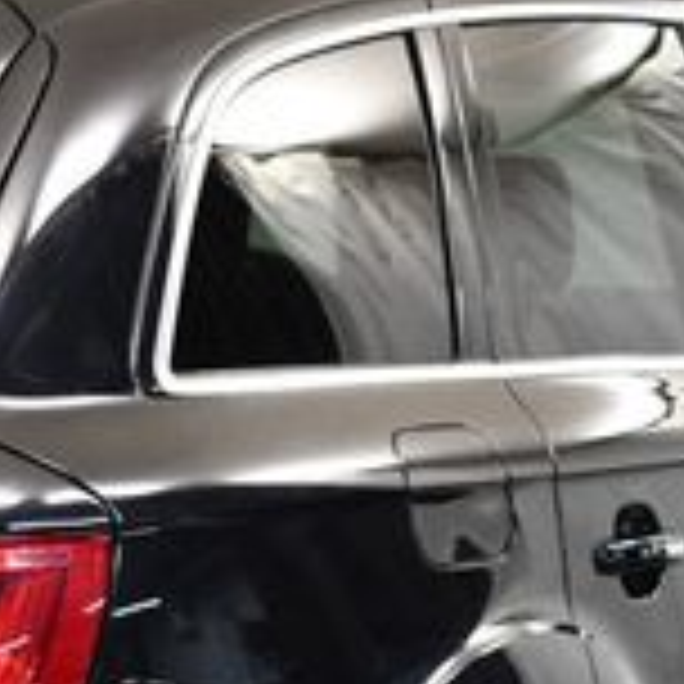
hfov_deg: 10.0
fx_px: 3845
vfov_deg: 10.1
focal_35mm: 172
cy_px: 684
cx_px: -76
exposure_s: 1/125
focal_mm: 24
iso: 1800
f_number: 4
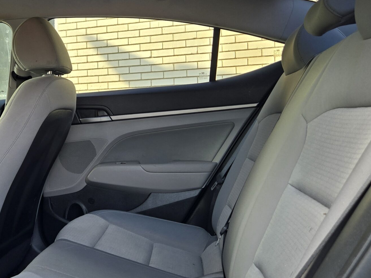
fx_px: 482
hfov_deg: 40.8
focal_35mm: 45
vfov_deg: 32.1
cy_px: 109
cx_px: 90
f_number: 1.8
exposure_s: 1/180
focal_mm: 5.4
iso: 50
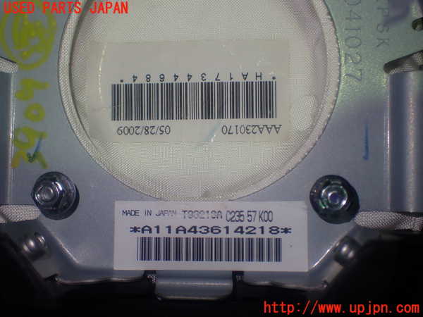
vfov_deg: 32.9
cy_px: 158
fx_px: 538
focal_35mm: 44
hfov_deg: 42.9
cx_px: 212
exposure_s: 1/80
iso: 200
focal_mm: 7.84
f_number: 2.9
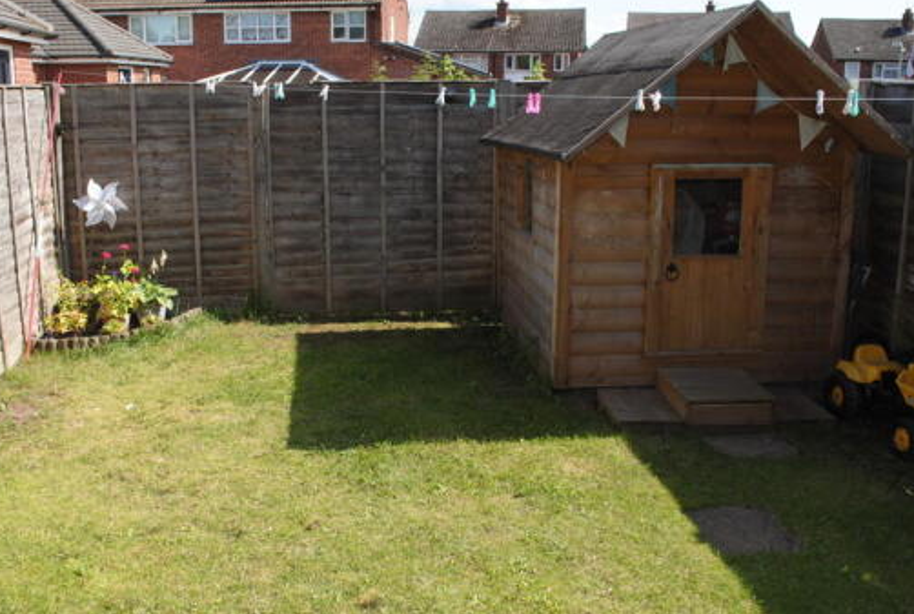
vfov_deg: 38.0
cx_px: 389
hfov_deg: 54.1
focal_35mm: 35
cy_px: 269
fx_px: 890
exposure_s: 1/200
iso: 100
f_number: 6.3
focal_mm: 18
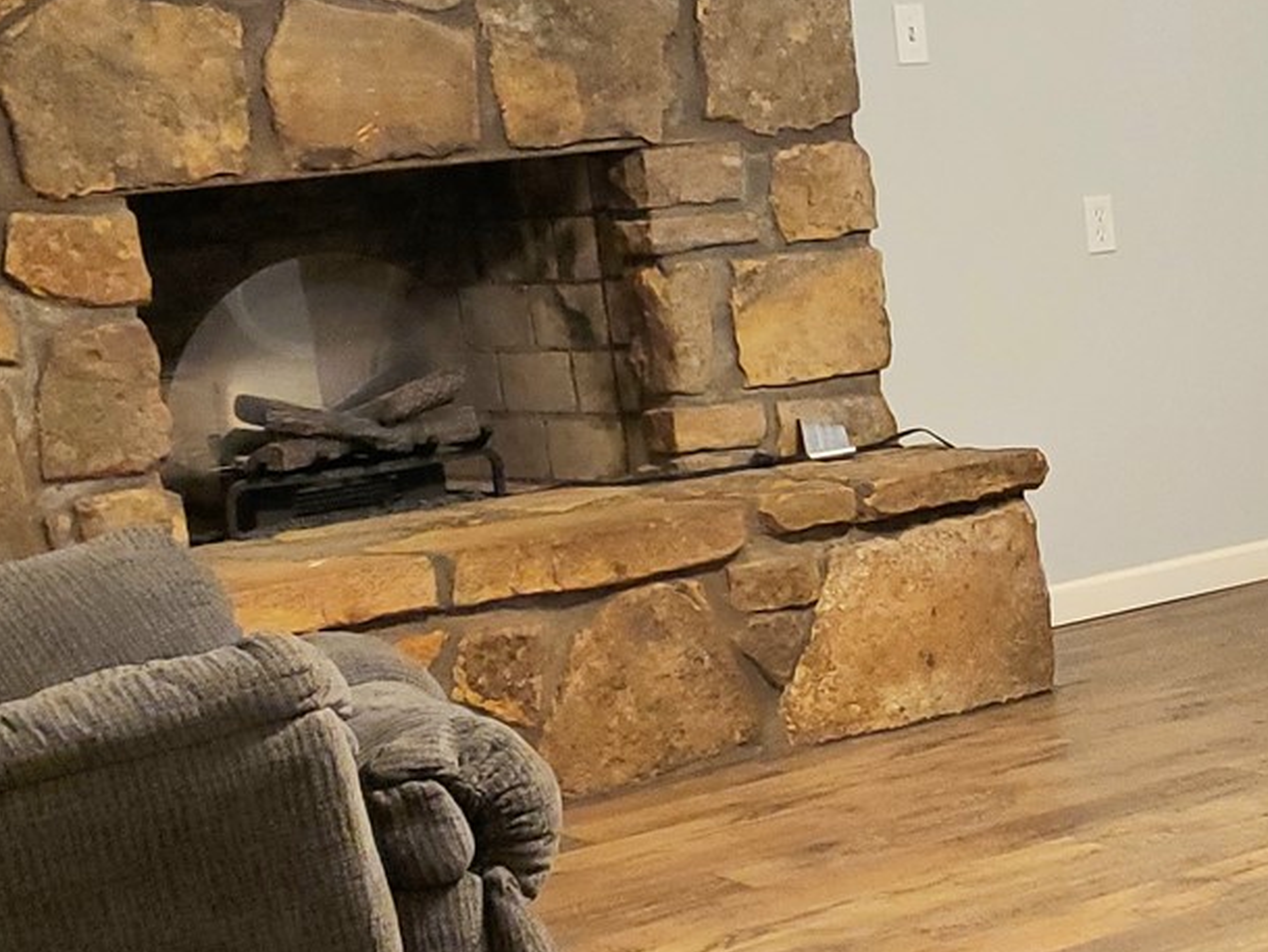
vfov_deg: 18.0
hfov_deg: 23.3
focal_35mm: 82
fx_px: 3004
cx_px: 1124
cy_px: 594
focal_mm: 4.3
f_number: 1.5
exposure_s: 1/40
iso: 320
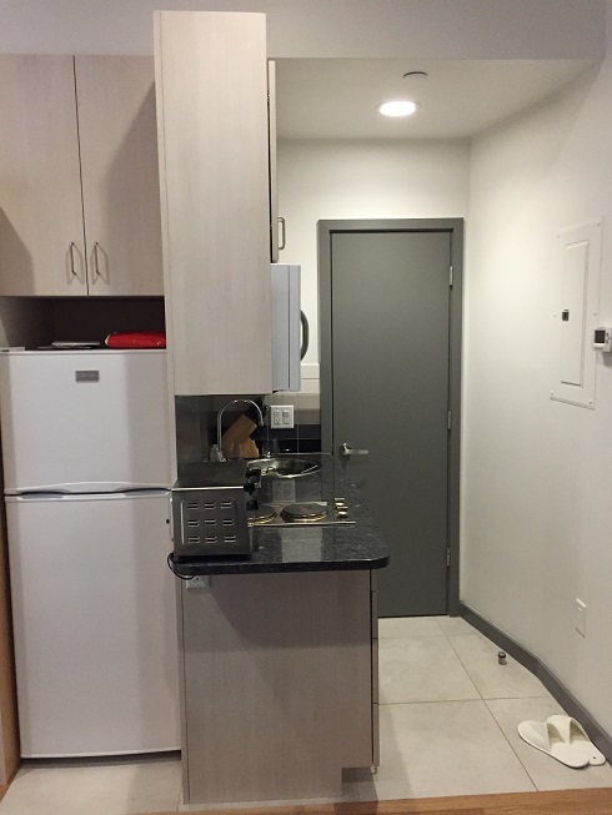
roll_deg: -0.4
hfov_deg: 48.2
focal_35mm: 29
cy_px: 408
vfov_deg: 61.7
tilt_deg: -7.2
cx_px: 306
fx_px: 683
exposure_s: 1/20
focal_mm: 4.15
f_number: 2.2
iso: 250
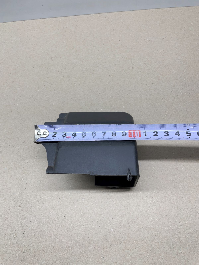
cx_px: 100
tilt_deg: -66.2
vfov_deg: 67.3
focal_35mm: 26
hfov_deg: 53.1
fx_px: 199
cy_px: 132
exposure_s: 1/100
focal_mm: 4.2
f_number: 1.6
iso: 80
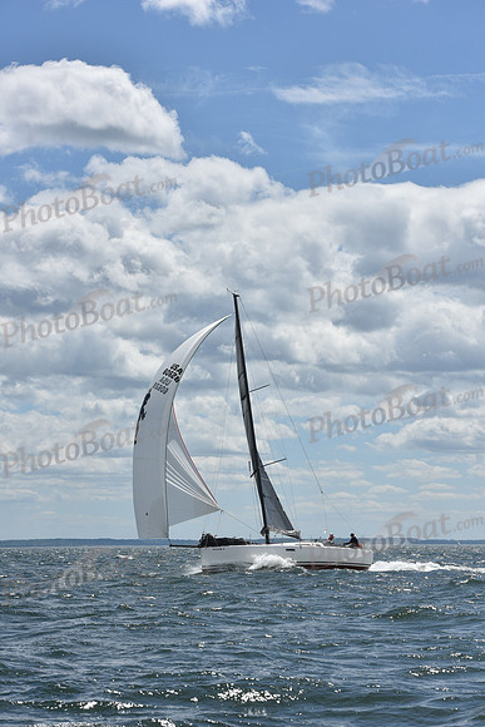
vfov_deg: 20.4
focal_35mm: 100
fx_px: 2019
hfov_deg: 13.7
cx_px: 242
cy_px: 364
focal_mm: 100
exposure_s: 1/1600
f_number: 9
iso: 320
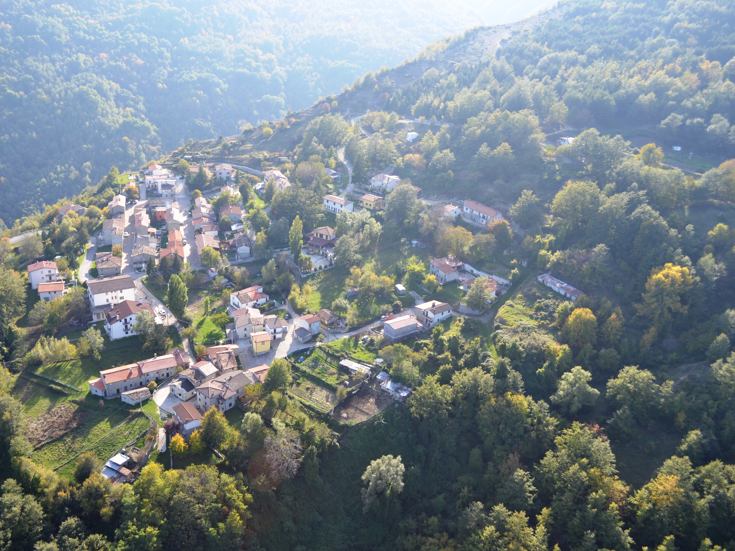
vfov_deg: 42.9
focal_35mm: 33
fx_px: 701
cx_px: 321
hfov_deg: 55.2
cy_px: 271
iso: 100
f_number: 5.6
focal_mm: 20
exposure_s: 1/125
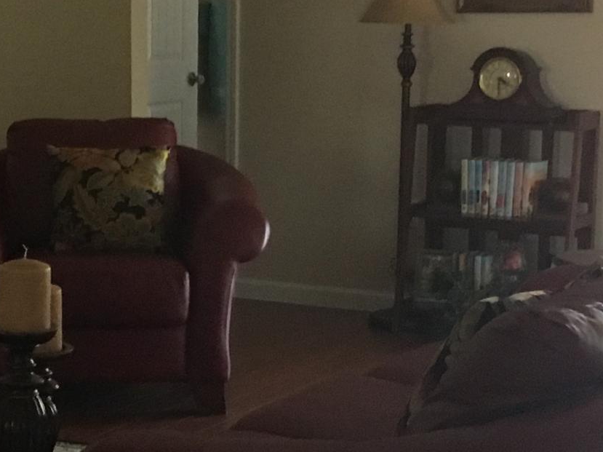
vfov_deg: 14.1
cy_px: 234
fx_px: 1828
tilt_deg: -7.6
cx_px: 129
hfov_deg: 18.6
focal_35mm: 105
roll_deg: -1.3
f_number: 2.2
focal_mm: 4.15
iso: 200
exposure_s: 1/30
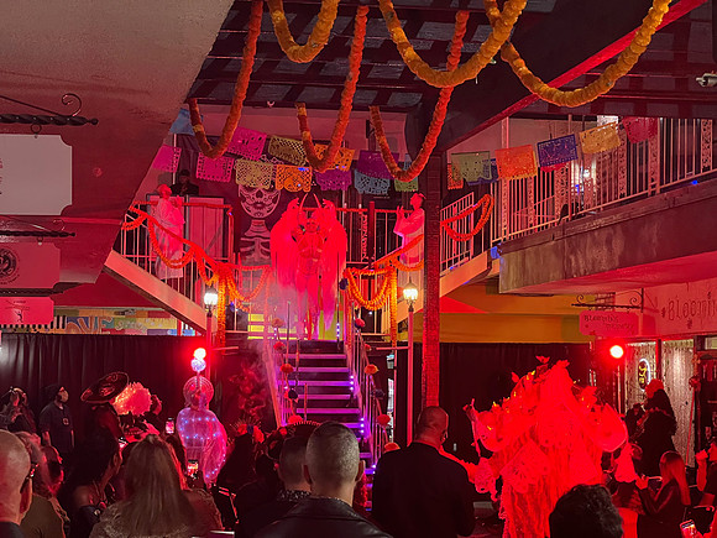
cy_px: 269
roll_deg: -0.8
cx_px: 358
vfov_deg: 19.1
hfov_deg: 25.3
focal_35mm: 77
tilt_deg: +4.2
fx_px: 1595
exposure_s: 1/24
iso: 1250
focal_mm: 9
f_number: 2.8
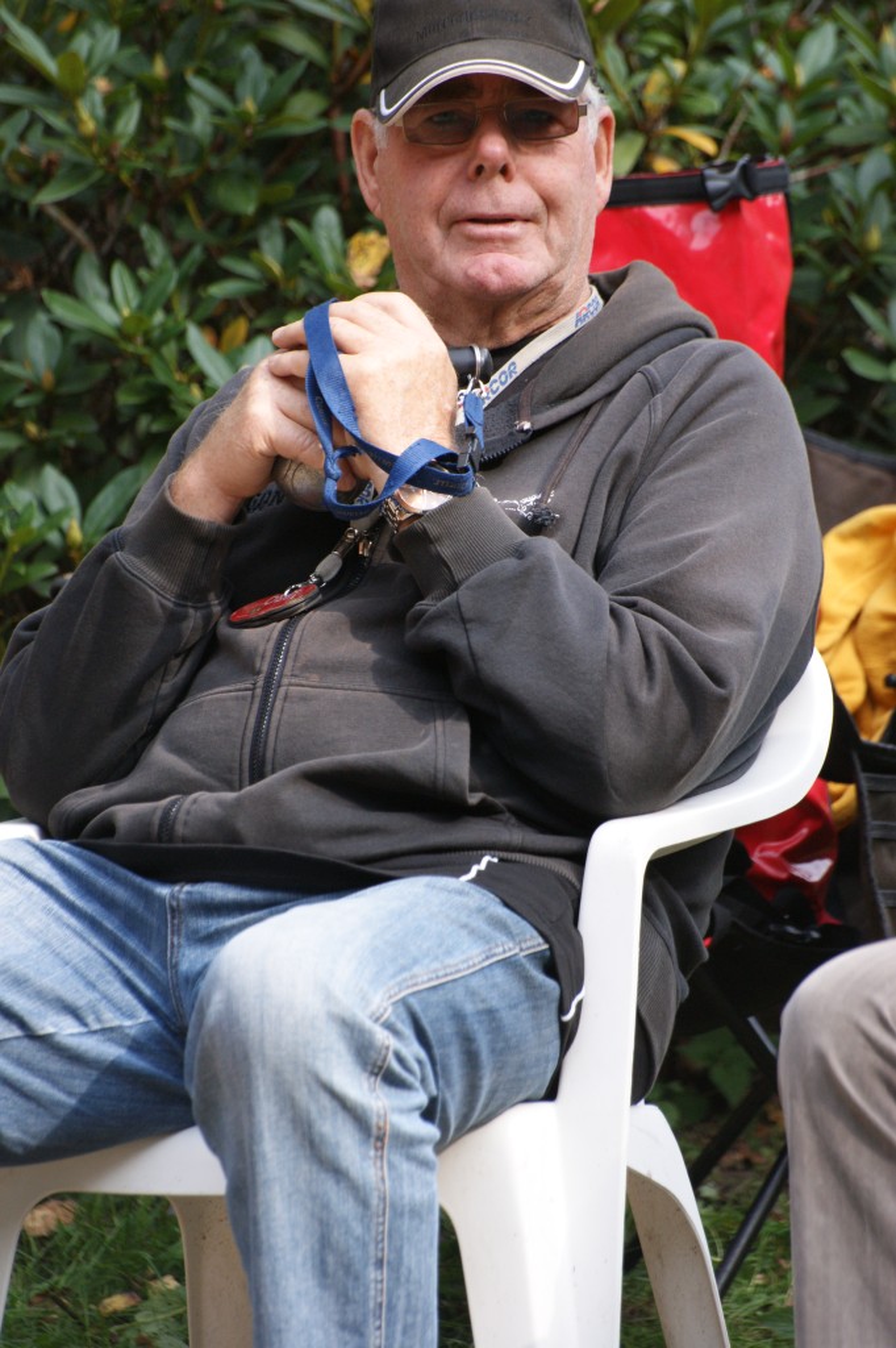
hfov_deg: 3.1
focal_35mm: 450
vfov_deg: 4.6
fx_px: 16827
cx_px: 448
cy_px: 674
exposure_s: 1/320
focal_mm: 300
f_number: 5.6
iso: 400
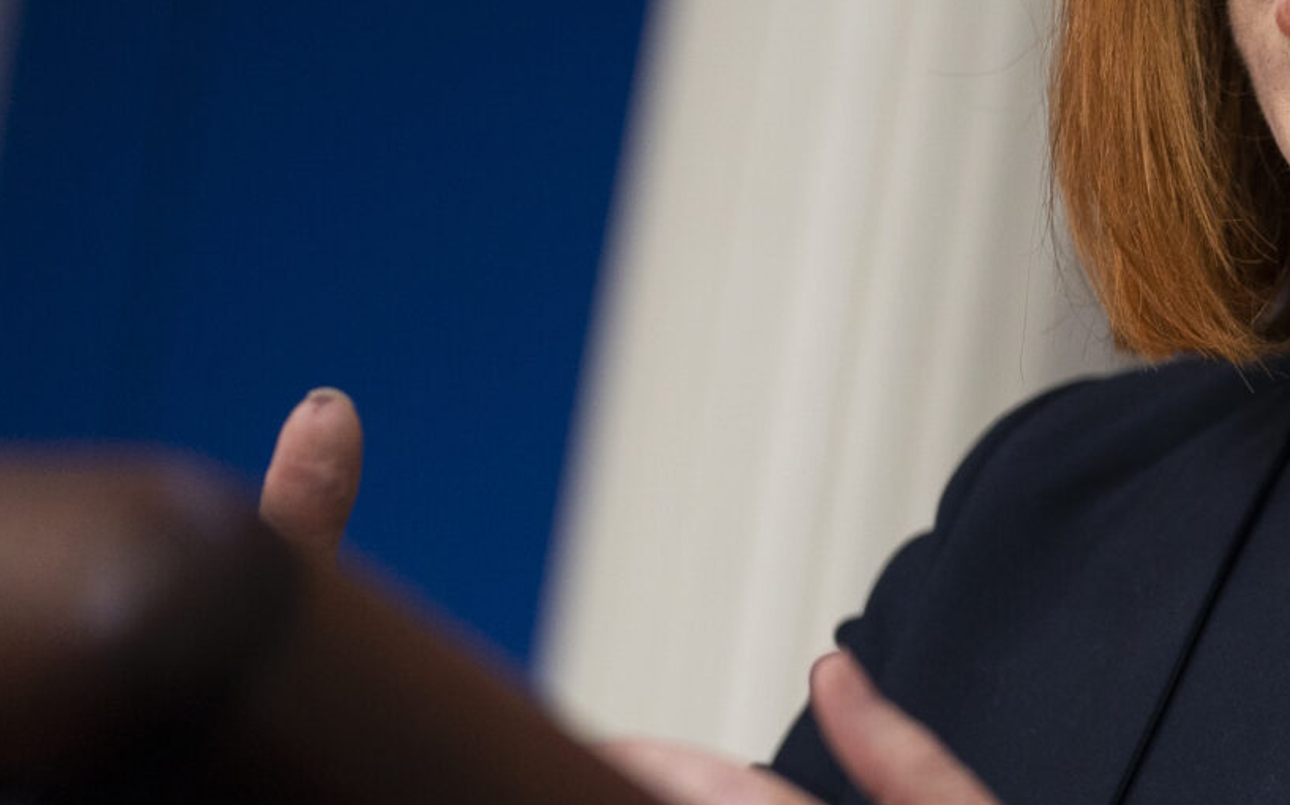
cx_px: 1939
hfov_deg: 5.3
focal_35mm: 393
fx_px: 13812
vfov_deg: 3.3
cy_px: 364
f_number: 2.8
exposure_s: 1/500
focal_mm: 123
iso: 1000
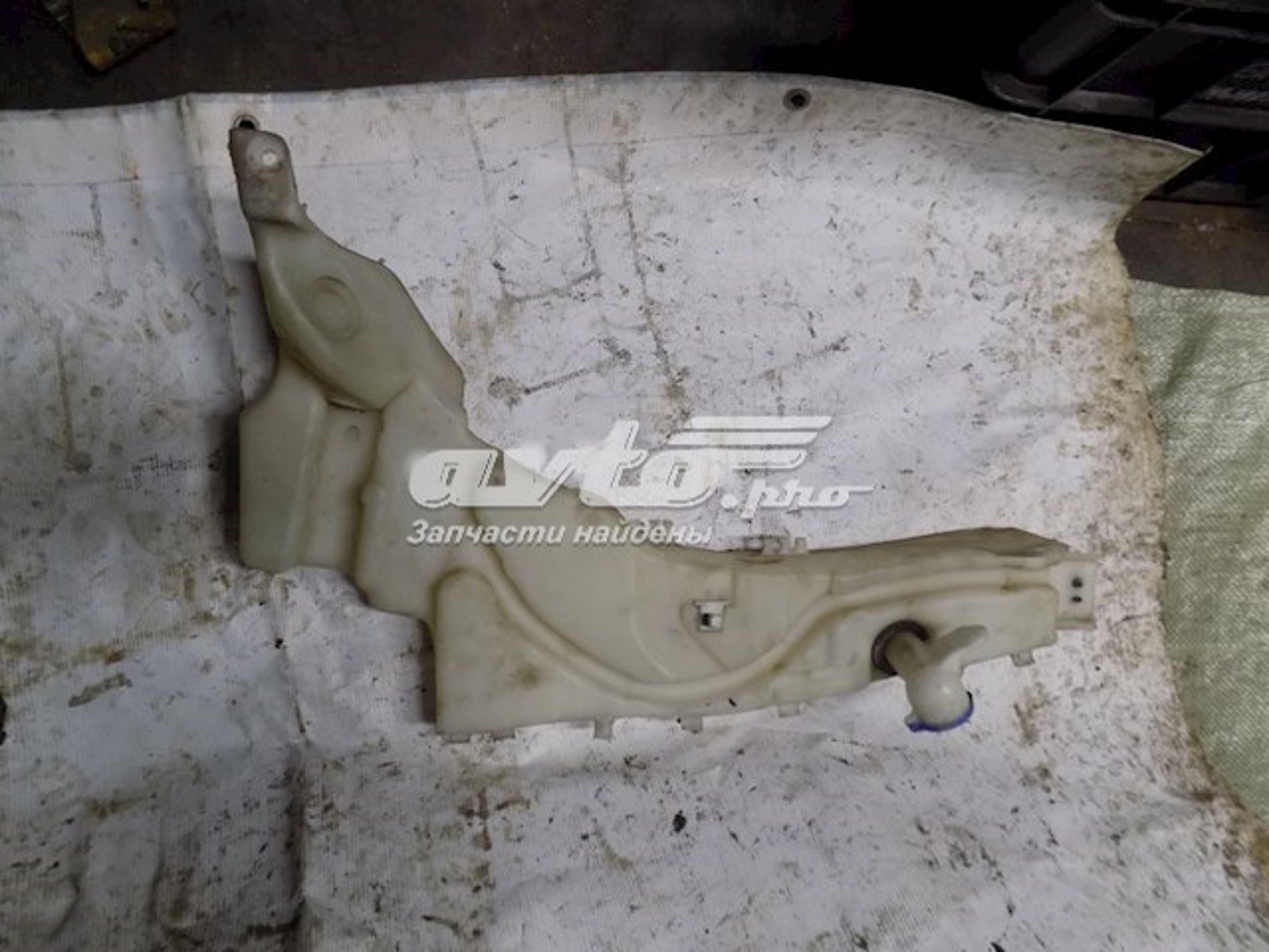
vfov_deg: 58.9
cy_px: 476
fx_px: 843
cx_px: 634
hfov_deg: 73.9
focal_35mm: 23
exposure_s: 1/30
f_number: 3.1
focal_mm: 4
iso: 200
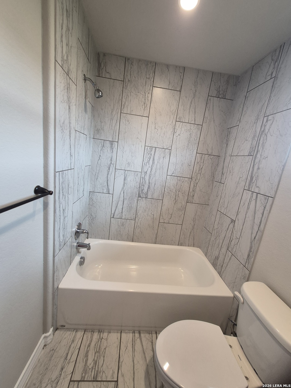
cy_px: 194
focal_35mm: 13
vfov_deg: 106.2
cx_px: 146
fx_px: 146
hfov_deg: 89.9
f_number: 2.2
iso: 160
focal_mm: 1.74
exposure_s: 1/60
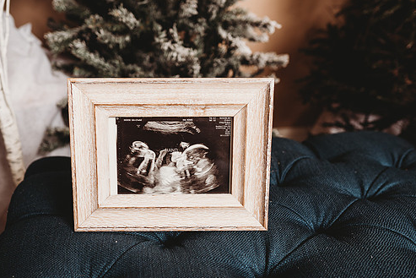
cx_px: 166
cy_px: 165
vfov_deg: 38.8
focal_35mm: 34
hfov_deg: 55.4
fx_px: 393
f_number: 3.2
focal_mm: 24
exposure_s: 1/160
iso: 100
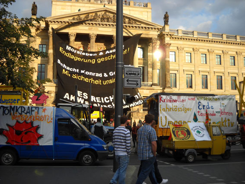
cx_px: 122
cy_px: 92
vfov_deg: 35.1
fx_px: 290
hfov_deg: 45.8
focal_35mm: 41
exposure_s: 1/129
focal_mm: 6.72
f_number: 5.5
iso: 64
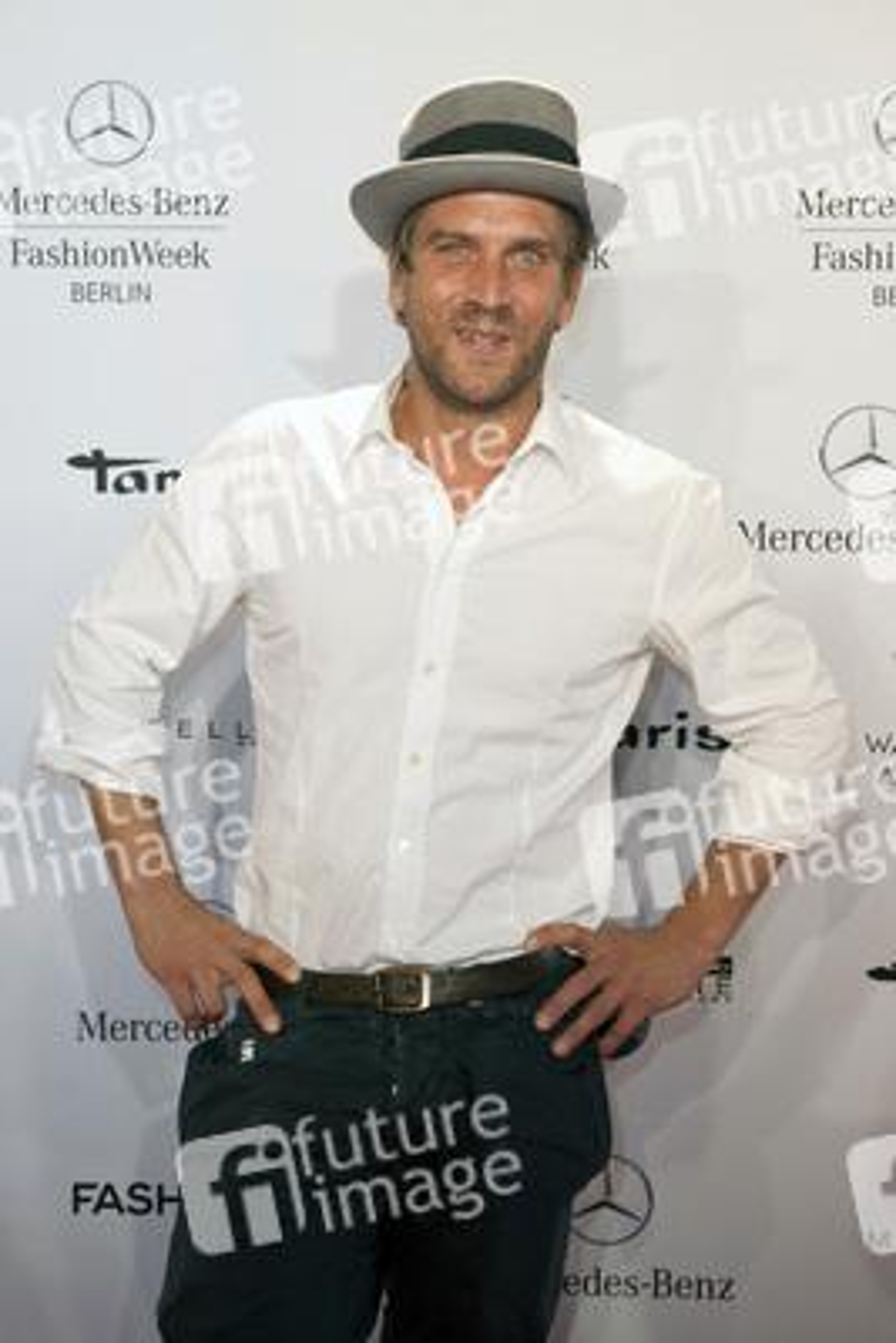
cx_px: 448
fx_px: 2238
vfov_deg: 33.4
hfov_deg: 22.6
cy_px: 672
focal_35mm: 60
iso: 1600
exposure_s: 1/250
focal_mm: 60
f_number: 5.6
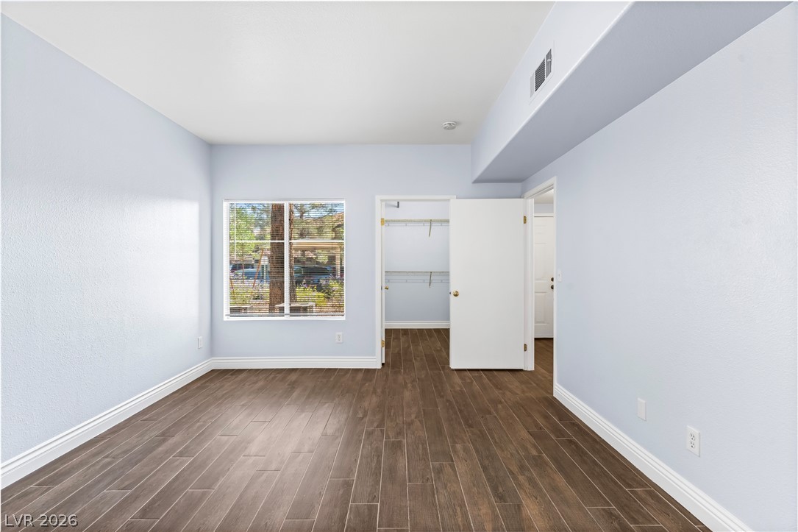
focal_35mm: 17
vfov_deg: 70.4
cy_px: 266
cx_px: 399
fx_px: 377
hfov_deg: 93.3
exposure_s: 1/400
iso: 400
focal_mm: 17
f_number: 8
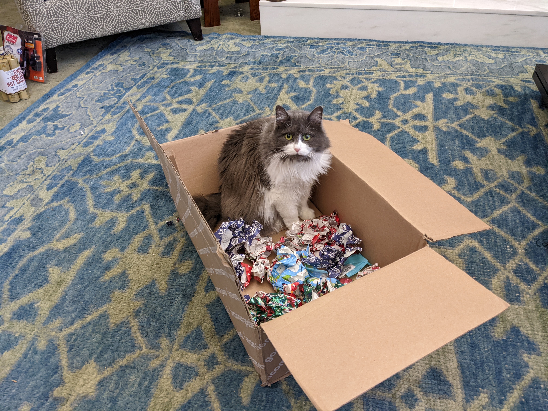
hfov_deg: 65.3
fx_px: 427
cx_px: 274
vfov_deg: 51.4
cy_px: 206
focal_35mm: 27
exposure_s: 1/40
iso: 439
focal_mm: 4.38
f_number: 1.73
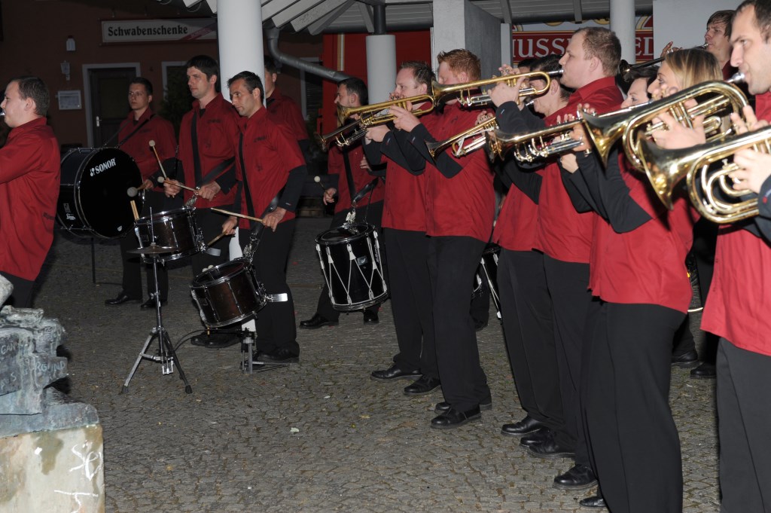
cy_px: 256
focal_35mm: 66
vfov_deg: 20.6
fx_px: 1412
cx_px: 386
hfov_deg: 30.5
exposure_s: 1/60
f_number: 5.6
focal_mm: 66
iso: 400
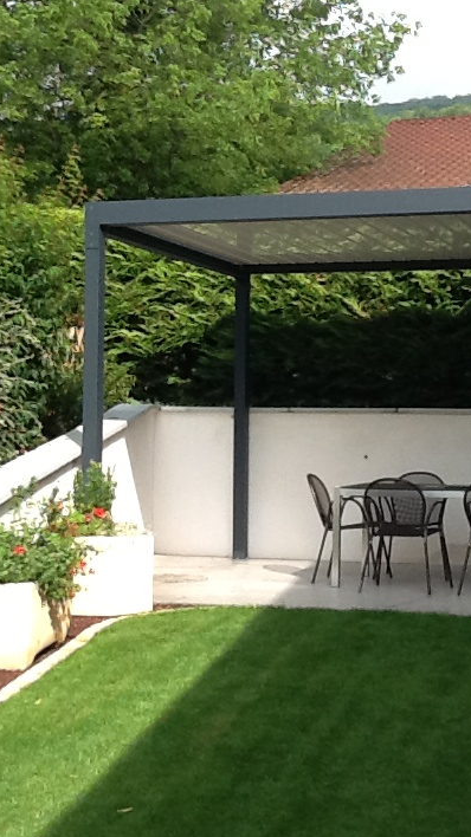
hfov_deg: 18.4
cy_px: 415
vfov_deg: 32.4
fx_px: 1444
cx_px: 373
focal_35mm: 65
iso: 40
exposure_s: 1/461
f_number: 2.4
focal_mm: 2.03
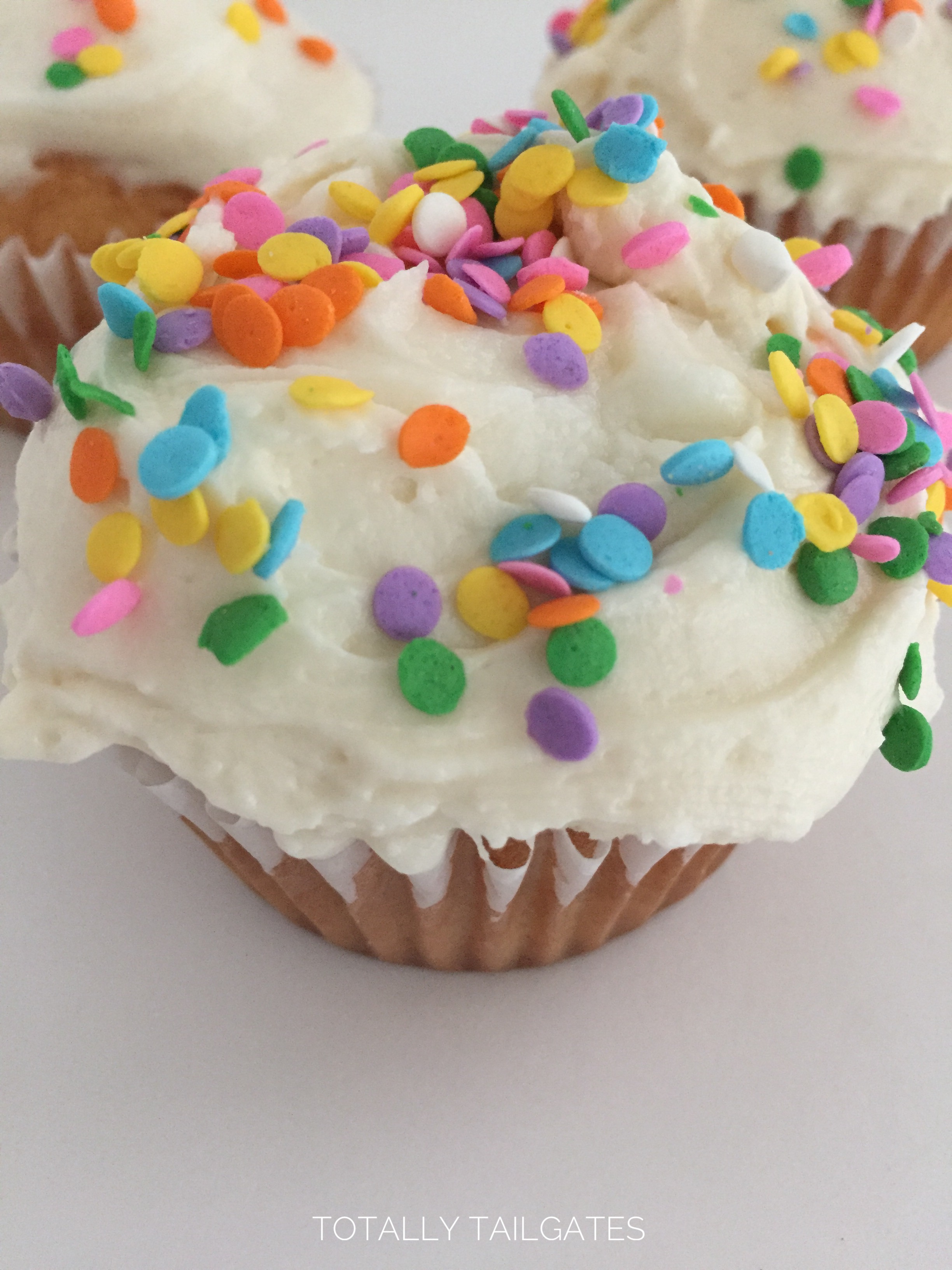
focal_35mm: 29
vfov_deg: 61.7
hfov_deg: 48.2
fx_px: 1063
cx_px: 476
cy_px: 635
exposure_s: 1/30
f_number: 2.2
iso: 250
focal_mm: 4.15
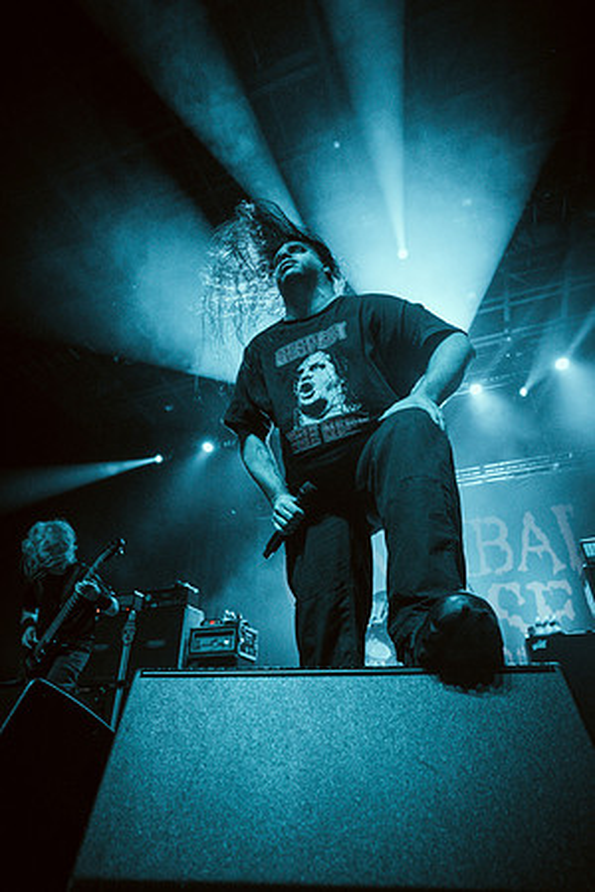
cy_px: 446
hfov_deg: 61.9
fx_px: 496
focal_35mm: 20
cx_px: 298
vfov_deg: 84.0
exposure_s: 1/200
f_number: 3.5
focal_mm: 20
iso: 1600
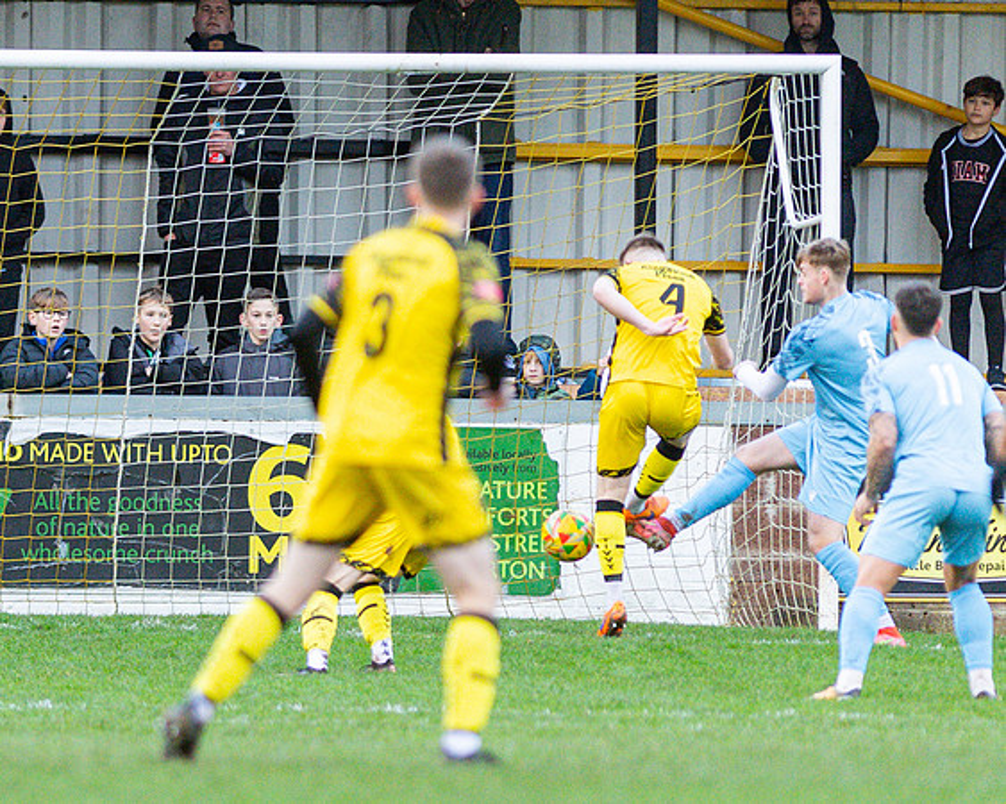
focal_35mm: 832
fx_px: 24759
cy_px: 352
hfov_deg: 2.3
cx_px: 106
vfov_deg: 1.9
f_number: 2.8
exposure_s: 1/1600
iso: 2000
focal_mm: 300
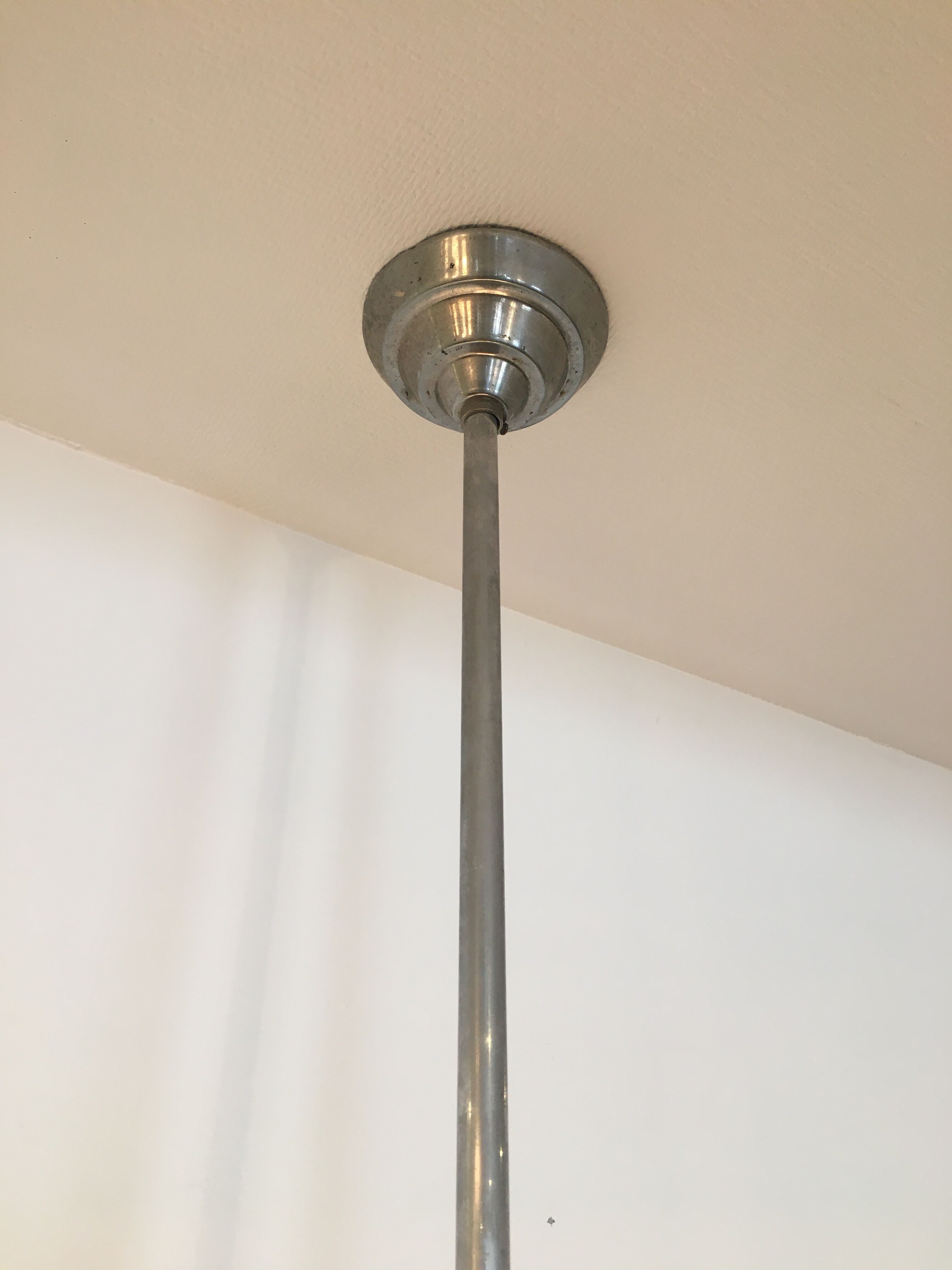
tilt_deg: +33.7
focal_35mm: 29
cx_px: 476
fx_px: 1063
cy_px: 635
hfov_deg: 48.2
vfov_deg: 61.7
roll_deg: +0.2
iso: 64
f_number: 2.2
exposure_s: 1/33
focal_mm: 4.15
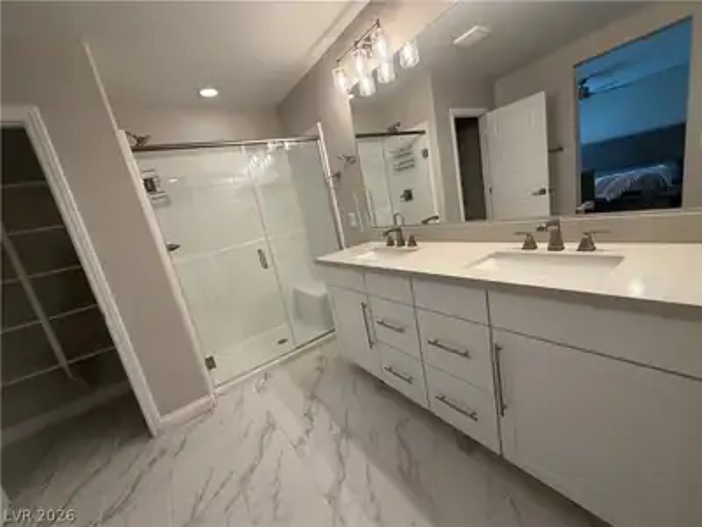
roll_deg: +11.9
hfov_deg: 102.1
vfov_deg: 85.7
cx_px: 351
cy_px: 264
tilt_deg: -13.4
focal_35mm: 14
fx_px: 284
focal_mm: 2.22
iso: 160
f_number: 2.2
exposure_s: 1/120
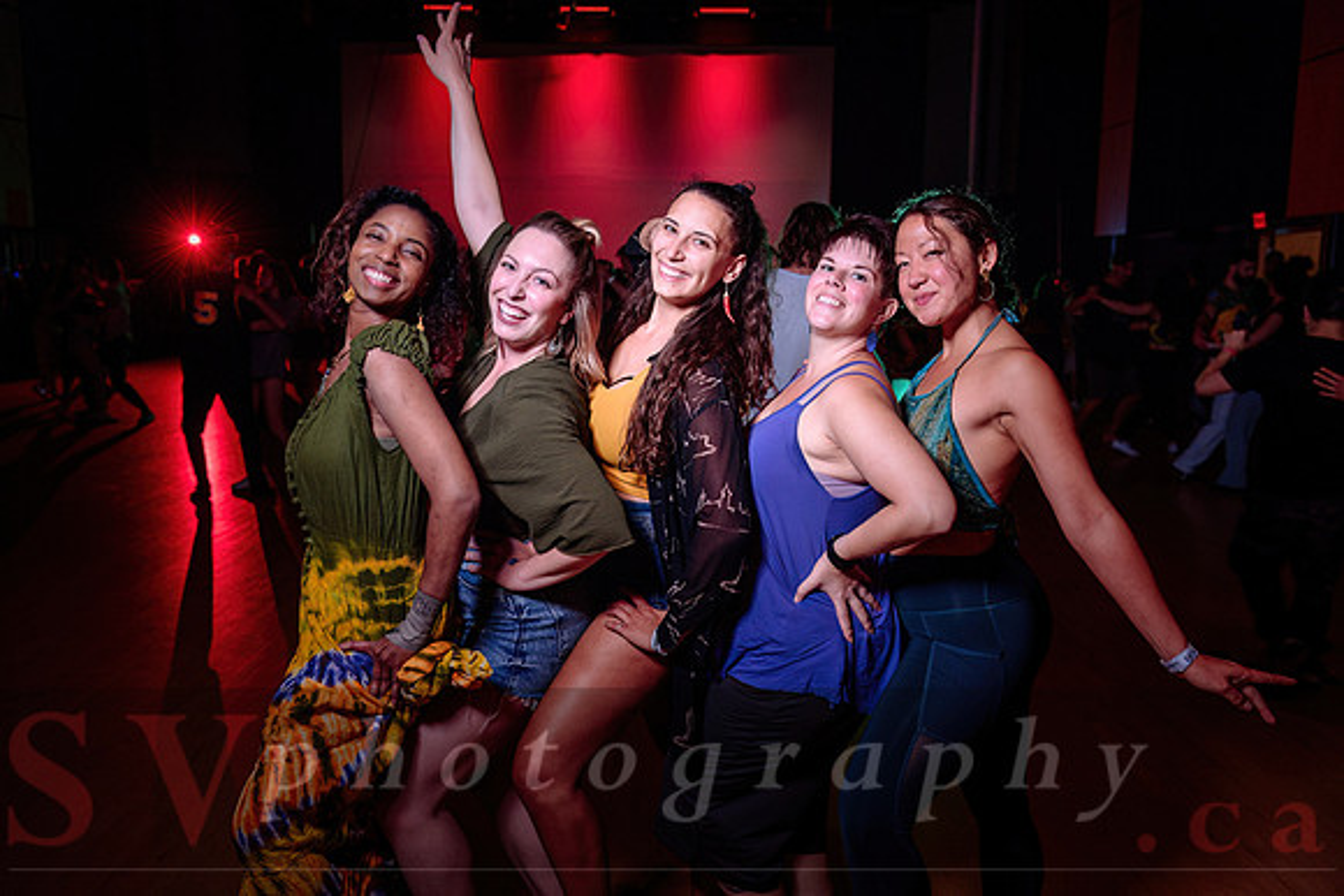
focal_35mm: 31
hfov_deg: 60.8
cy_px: 434
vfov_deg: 42.7
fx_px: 1146
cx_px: 672
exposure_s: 1/60
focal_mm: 29
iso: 1000
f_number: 3.5
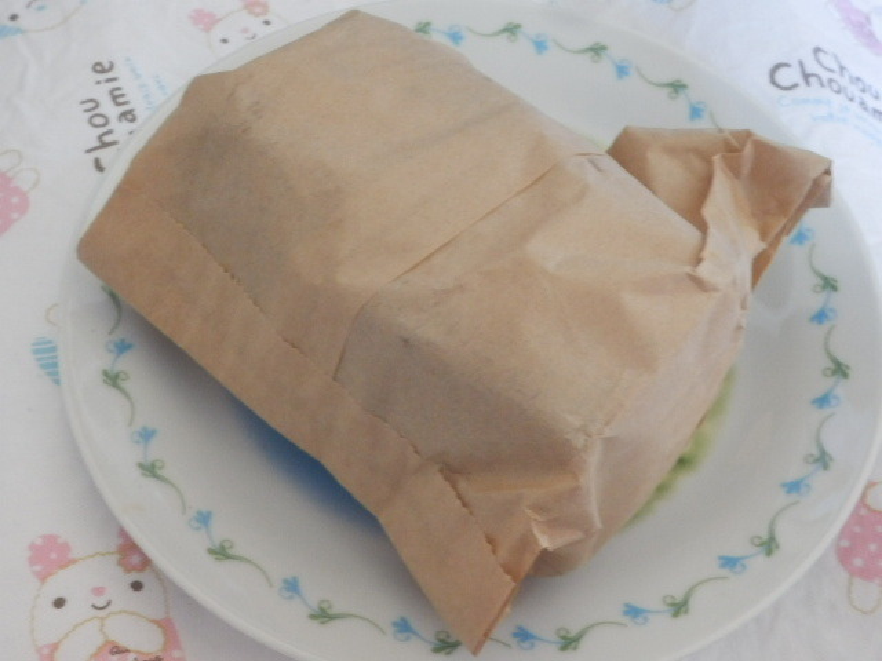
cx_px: 441
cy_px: 330
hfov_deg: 42.9
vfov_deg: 32.9
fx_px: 1121
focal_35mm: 44
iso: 800
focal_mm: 7.9
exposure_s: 1/8
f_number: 4.2
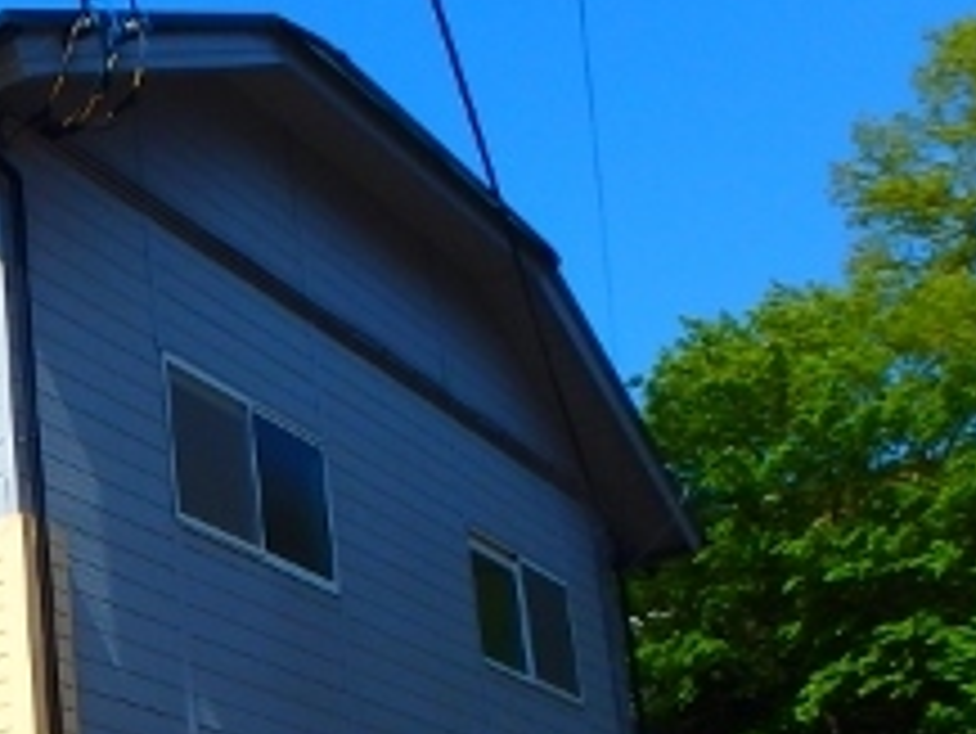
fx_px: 1749
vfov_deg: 22.4
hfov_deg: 25.5
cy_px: 793
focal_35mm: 62
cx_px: -382
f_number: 6
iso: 125
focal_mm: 3.7
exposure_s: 1/640
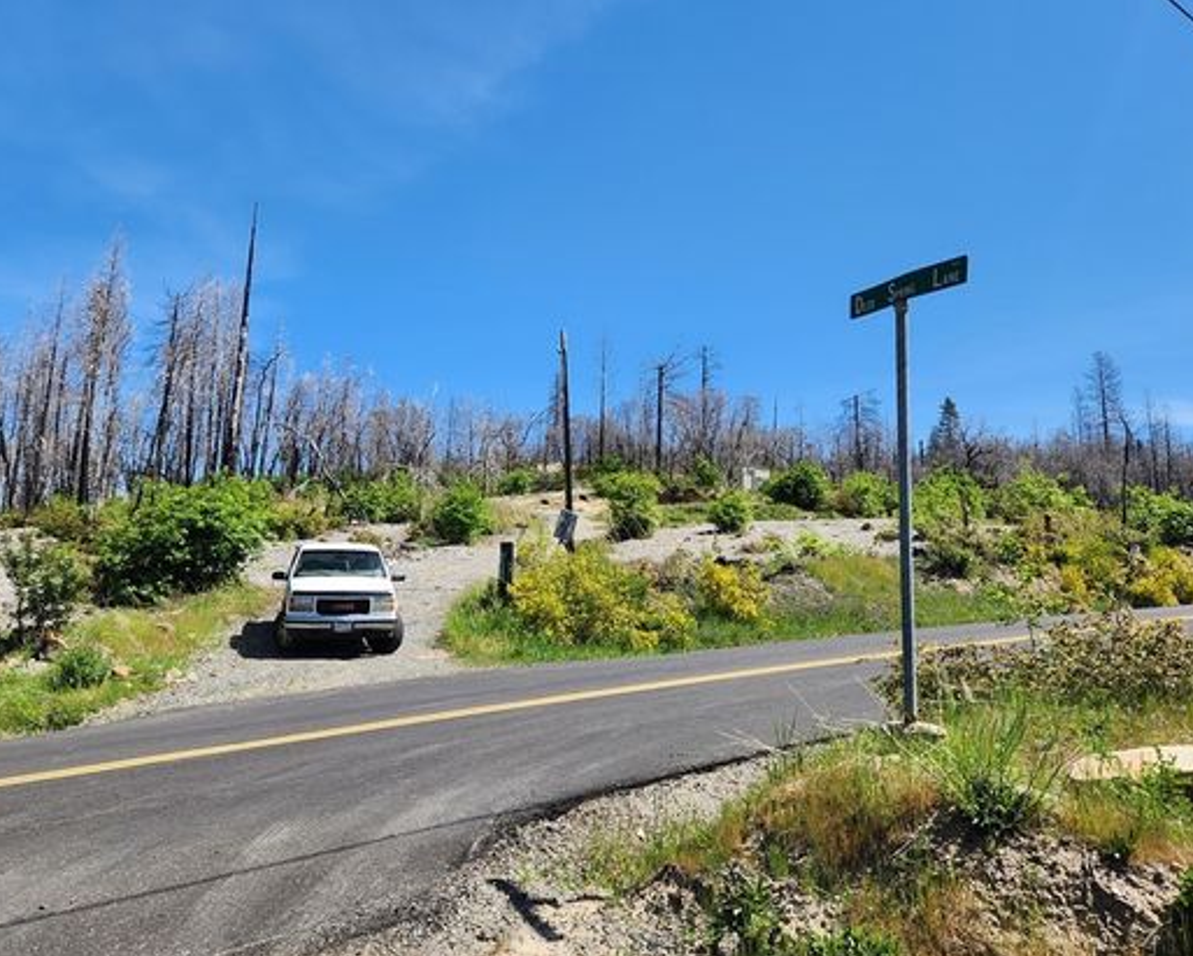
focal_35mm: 28
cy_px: 444
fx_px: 989
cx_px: 584
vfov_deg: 51.5
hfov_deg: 62.2
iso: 20
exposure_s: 1/1205
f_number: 1.8
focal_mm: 5.4
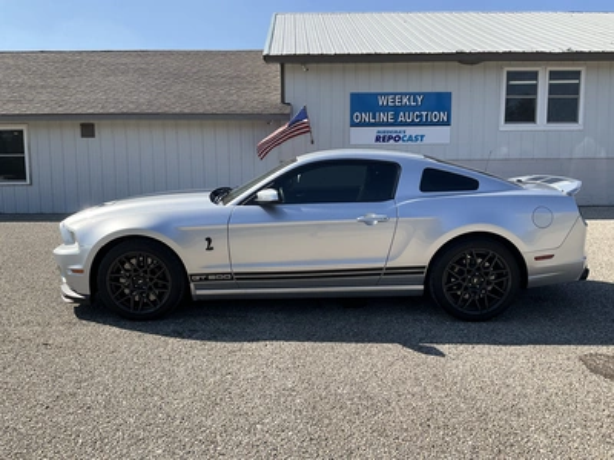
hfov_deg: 61.7
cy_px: 230
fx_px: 514
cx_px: 307
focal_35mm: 29
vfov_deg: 48.2
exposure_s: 1/1311
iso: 25
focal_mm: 3
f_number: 1.8
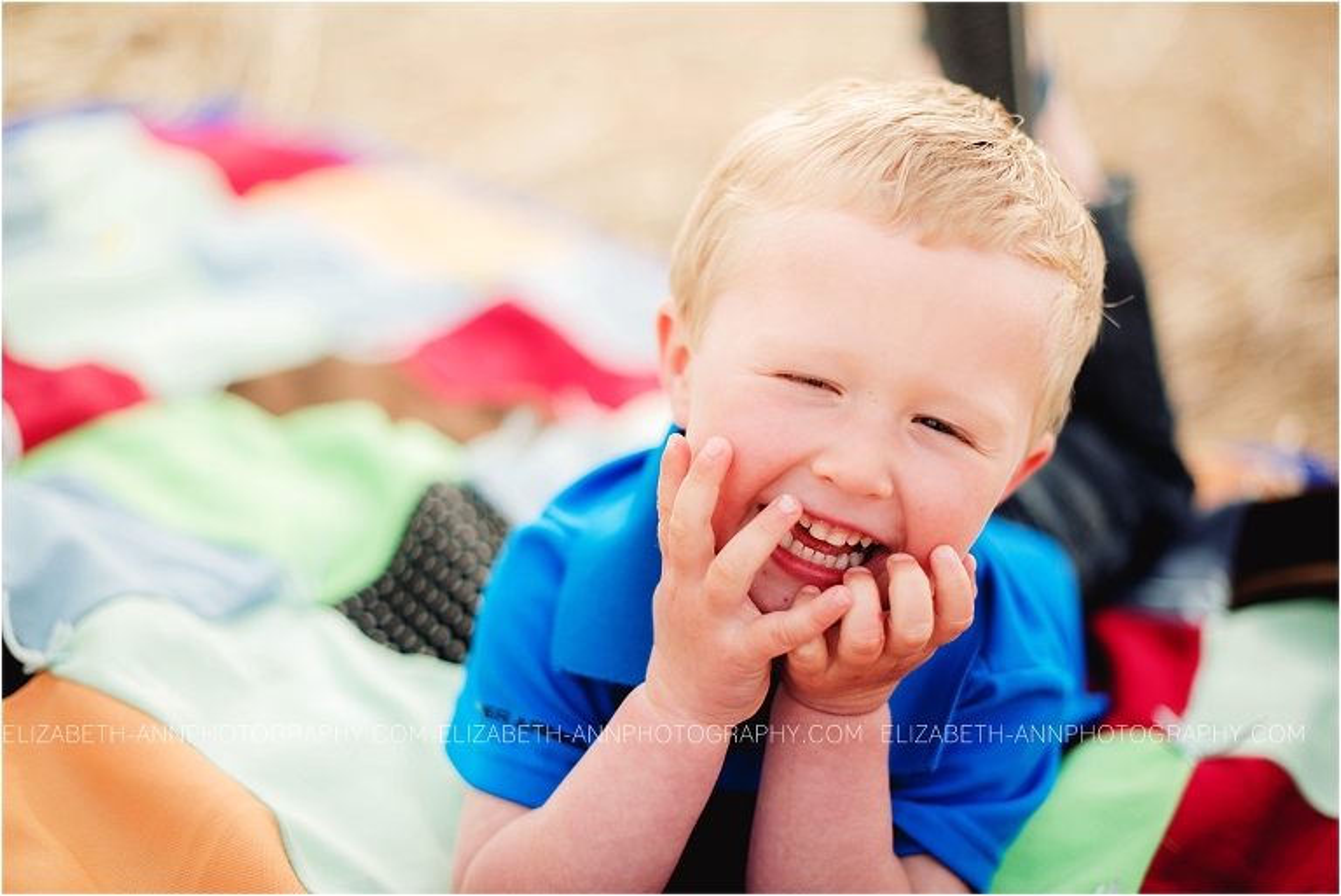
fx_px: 1863
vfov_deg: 27.0
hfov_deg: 39.6
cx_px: 670
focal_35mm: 50
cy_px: 448
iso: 320
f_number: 2
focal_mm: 50
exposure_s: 1/2500
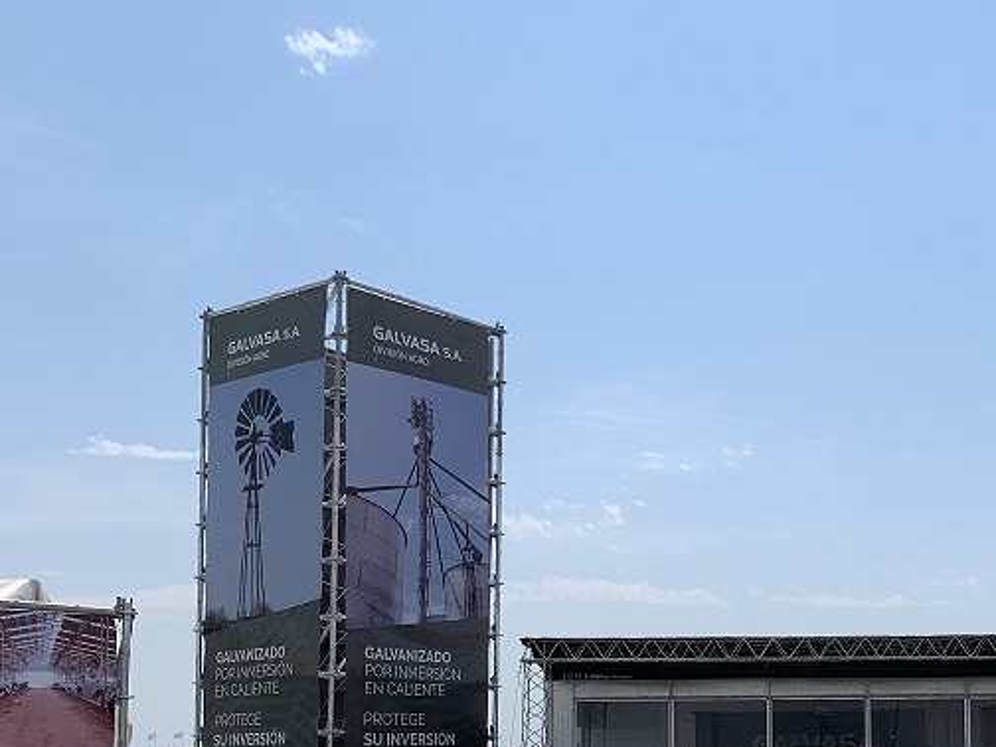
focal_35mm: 52
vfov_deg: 27.1
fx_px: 1496
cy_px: 668
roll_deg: +0.1
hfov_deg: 36.0
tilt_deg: +4.4
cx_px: 743
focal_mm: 4.25
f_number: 1.8
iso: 25
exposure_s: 1/4902
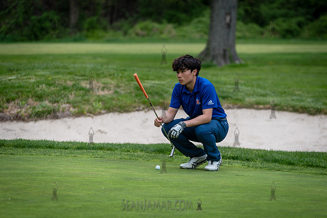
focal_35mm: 193
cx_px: 191
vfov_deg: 7.1
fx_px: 1752
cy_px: 116
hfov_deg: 10.7
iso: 100
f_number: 3.5
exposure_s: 1/640
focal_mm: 155
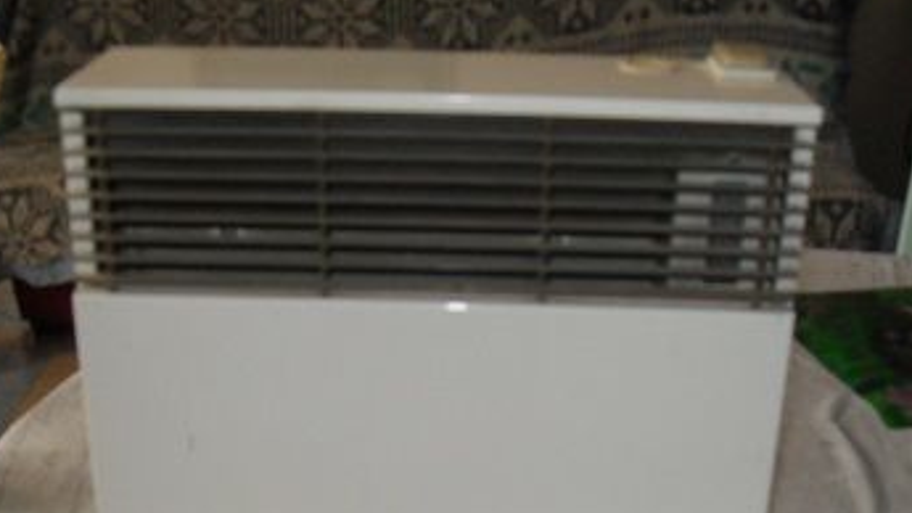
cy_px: 410
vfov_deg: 22.3
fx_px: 1282
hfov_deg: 39.2
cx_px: 471
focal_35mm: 53
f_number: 2.8
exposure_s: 1/45
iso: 200
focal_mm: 6.2
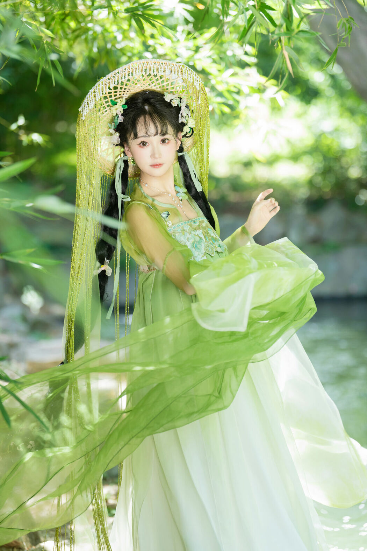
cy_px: 276
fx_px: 1911
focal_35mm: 125
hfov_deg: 11.0
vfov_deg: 16.4
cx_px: 184
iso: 500
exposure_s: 1/250
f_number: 2.8
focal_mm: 125
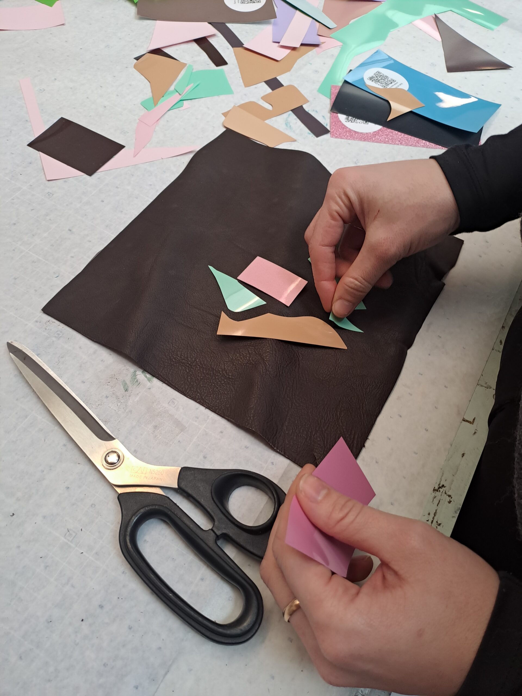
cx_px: 261
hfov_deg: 54.9
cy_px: 348
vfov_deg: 69.4
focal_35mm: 25
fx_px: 503
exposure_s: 1/50
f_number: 1.8
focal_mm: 4.65
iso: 80
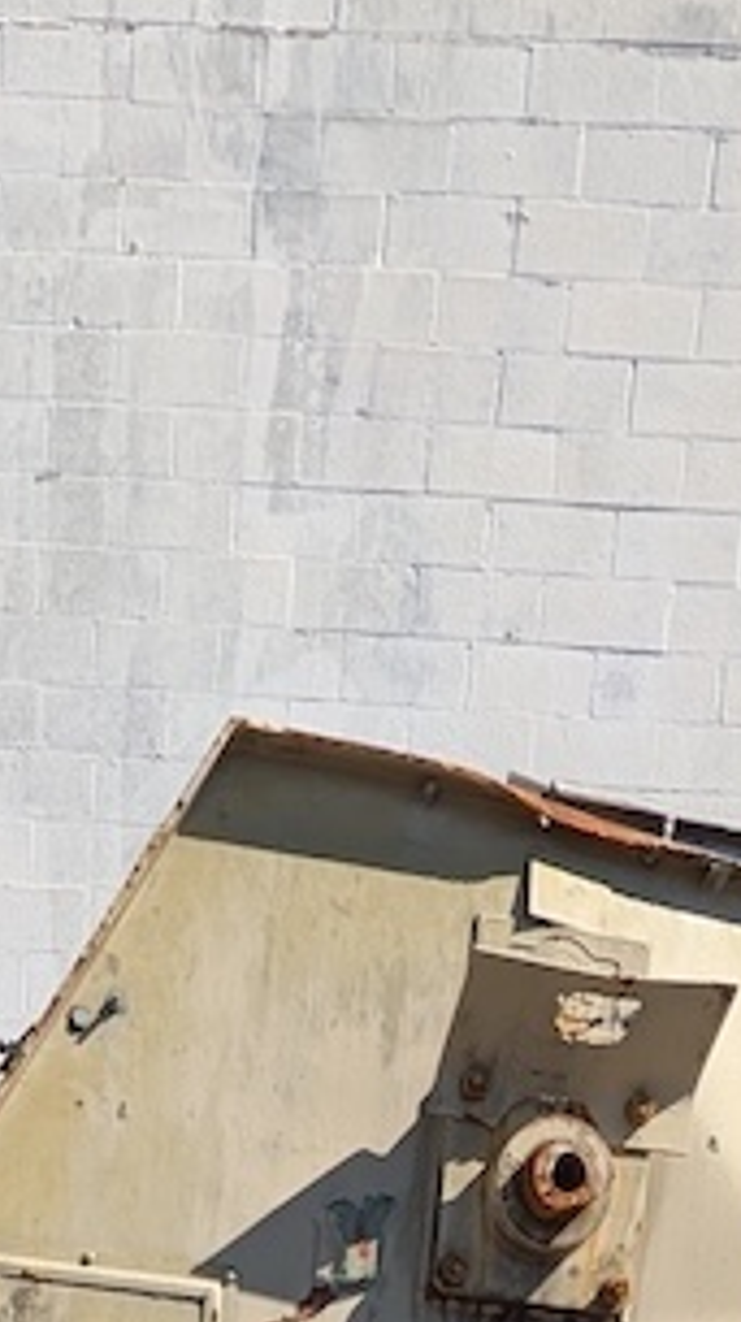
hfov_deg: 27.0
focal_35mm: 44
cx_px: 318
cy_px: 2050
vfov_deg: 27.8
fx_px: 1541
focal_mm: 2.02
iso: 53
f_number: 1.7
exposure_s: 1/1887
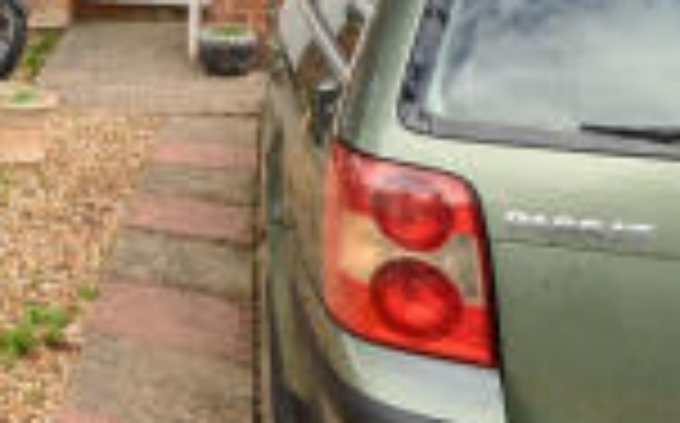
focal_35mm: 61
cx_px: -110
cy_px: -178
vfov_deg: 19.1
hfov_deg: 29.4
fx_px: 1129
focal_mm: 13
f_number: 8
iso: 400
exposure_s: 1/320
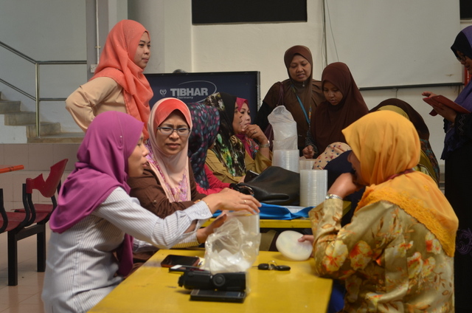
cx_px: 236
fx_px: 1080
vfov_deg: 16.5
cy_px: 156
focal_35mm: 82
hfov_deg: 24.7
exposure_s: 1/160
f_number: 6.3
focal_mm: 55
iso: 200
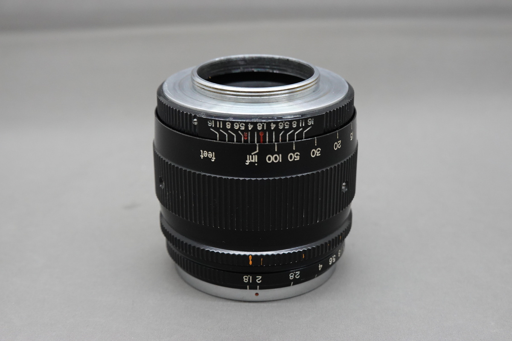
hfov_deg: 34.5
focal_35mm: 58
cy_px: 170
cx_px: 256
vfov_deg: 23.4
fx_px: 825
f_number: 4.5
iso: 800
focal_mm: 21.56
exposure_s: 1/60
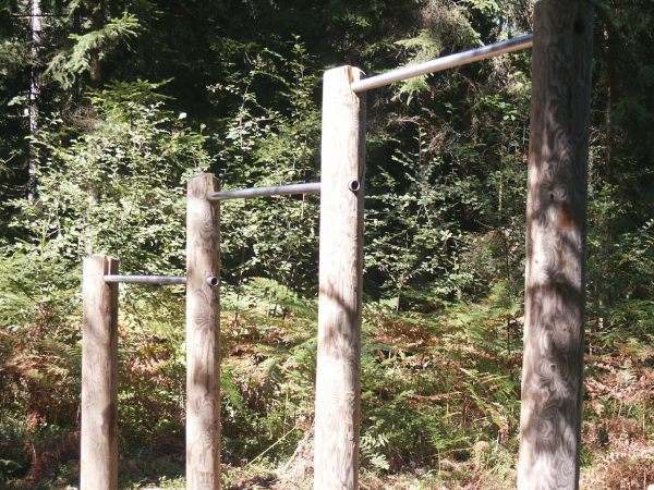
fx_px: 1304
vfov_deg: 21.3
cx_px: 327
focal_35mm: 69
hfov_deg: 28.2
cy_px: 245
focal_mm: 14.35
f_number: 3.6
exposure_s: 1/125
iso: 64
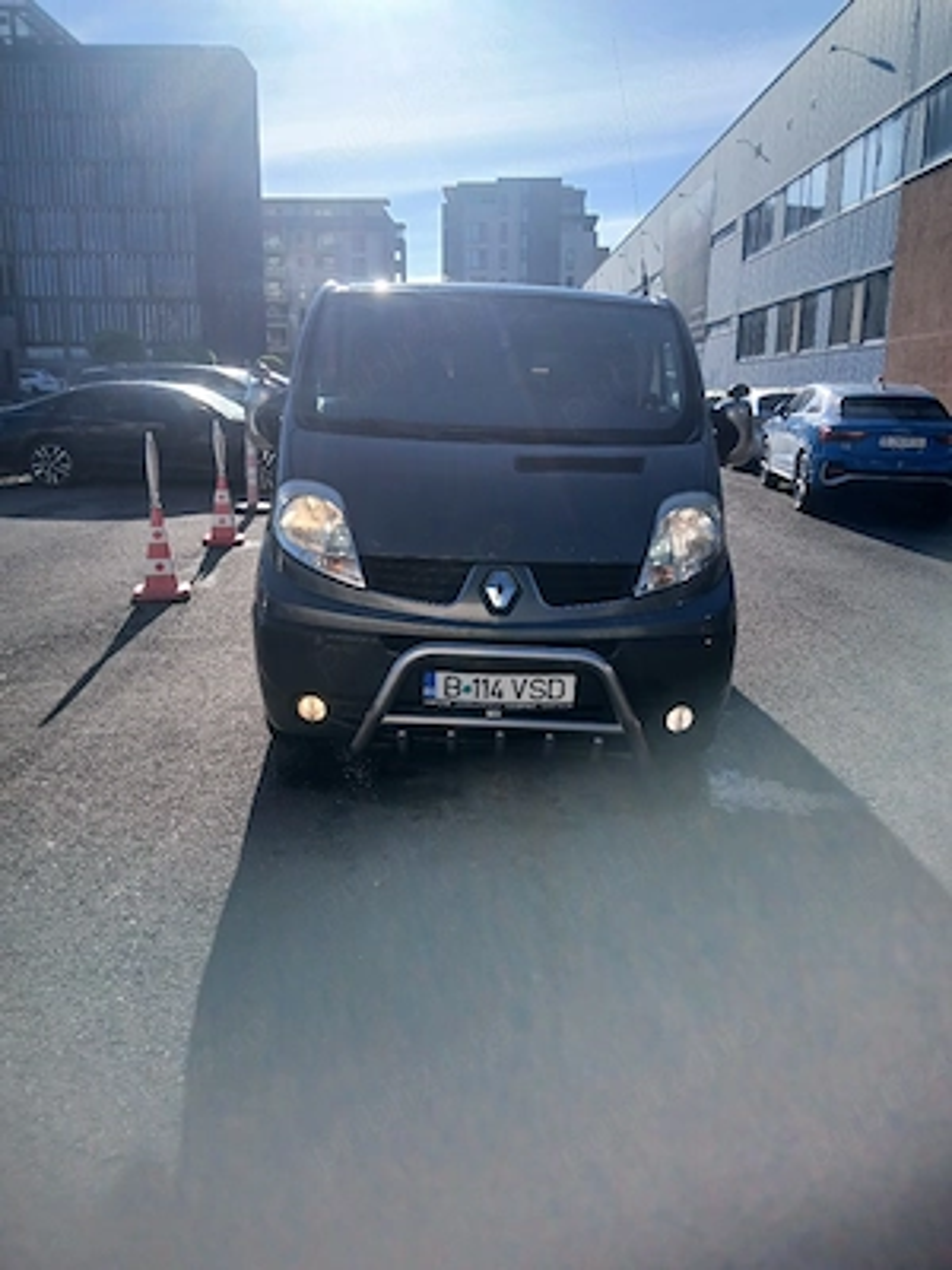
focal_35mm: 26
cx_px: 476
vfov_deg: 67.3
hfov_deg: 53.1
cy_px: 635
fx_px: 953
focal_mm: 3.98
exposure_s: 1/667
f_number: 1.8
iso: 20
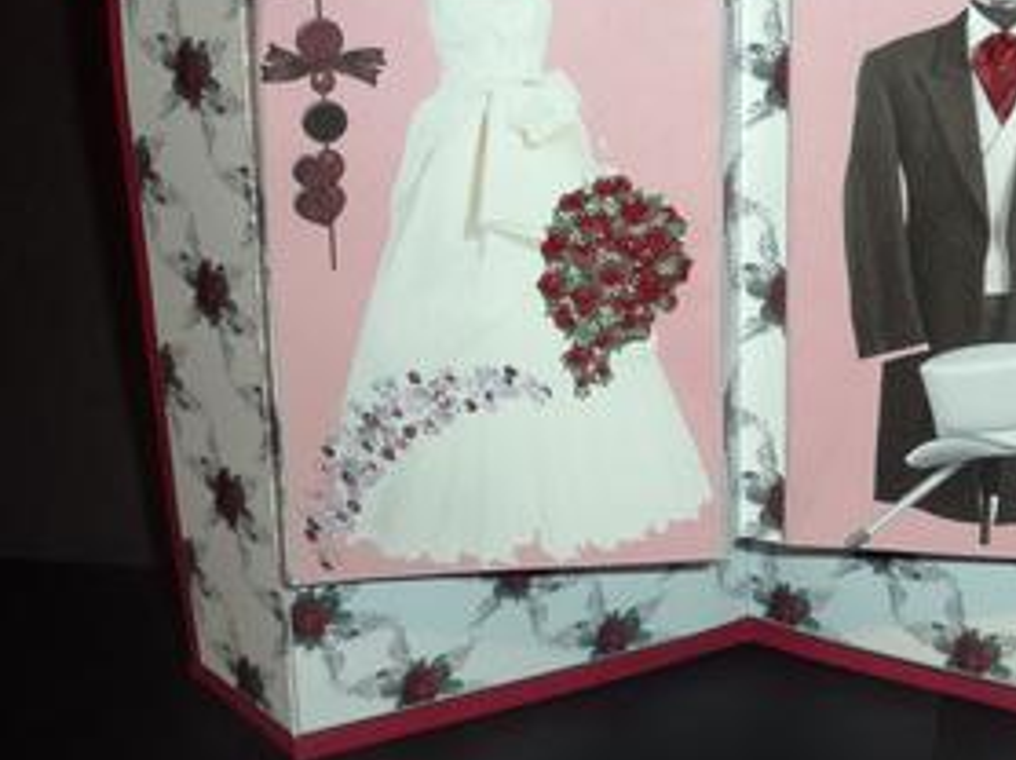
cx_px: 760
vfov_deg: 24.2
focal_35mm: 60
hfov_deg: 31.6
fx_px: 1760
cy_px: 216
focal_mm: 6.1
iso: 100
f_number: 3.6
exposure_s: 1/30
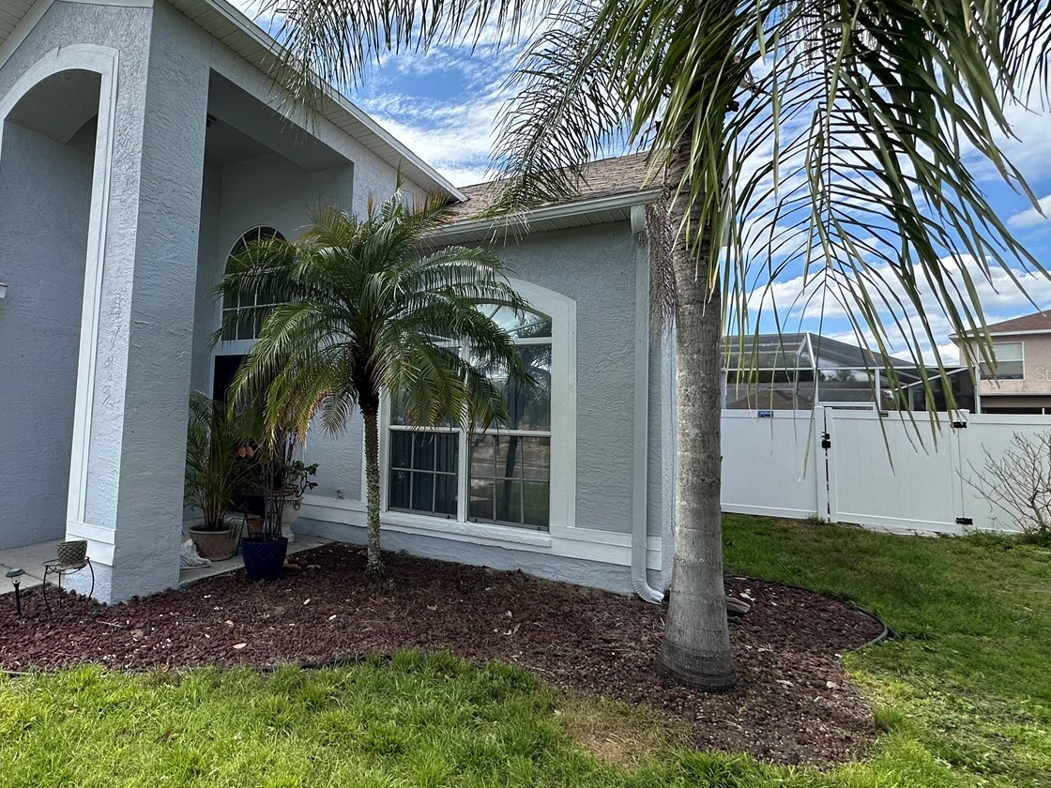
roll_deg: -2.0
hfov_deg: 79.7
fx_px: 607
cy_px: 373
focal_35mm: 20
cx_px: 373
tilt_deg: +5.4
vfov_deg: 65.9
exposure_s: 1/584
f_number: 2.2
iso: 40
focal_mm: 2.22
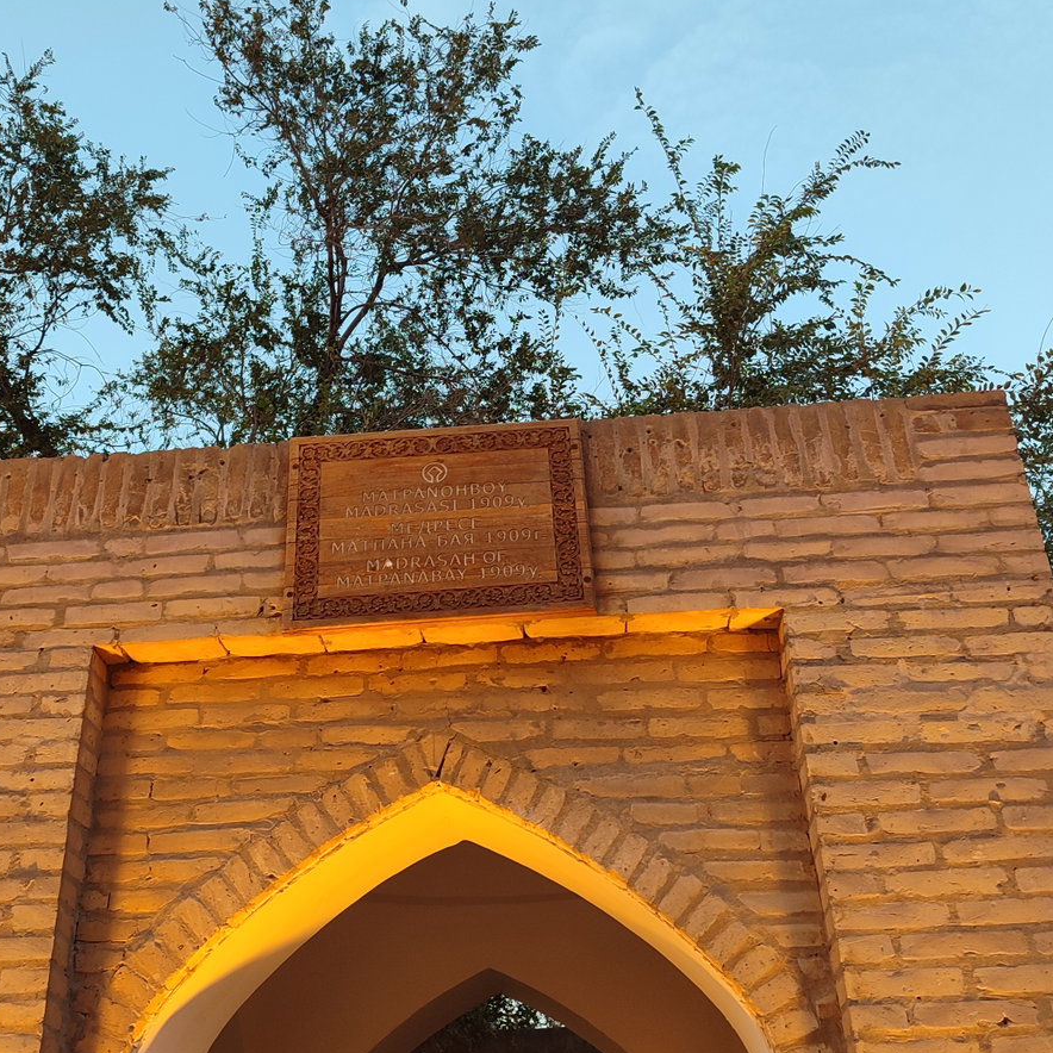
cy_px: 466
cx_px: 435
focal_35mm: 40
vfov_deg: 41.8
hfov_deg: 41.7
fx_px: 1377
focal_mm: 5.95
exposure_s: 1/60
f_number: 1.89
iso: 393
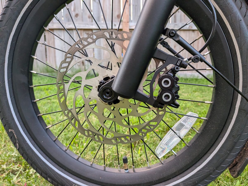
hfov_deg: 71.6
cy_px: 93
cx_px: 124
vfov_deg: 56.8
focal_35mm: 24
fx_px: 172
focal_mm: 4.53
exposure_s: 1/219
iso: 812
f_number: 1.7
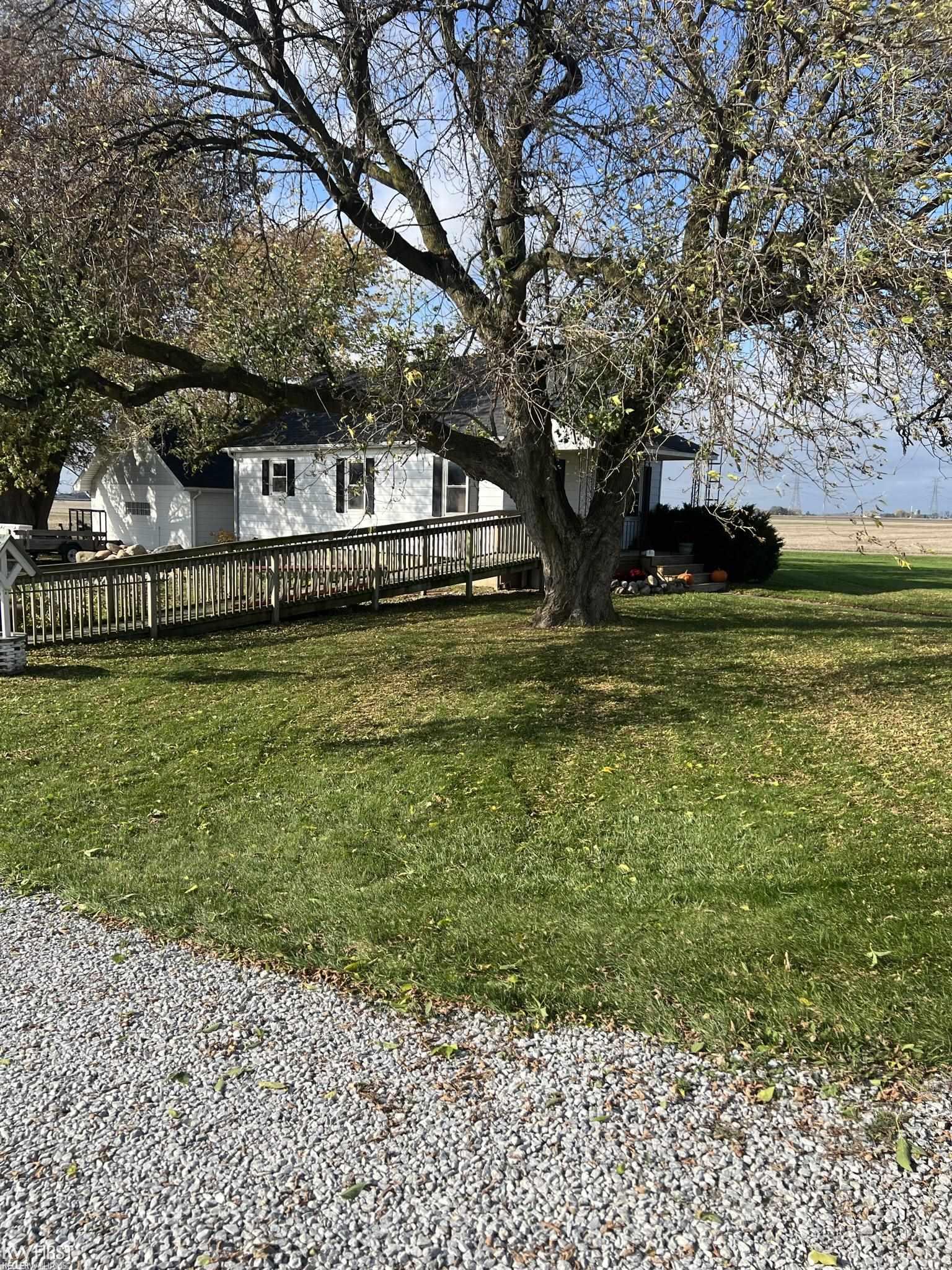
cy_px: 635
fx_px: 953
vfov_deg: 67.3
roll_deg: -1.4
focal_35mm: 26
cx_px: 476
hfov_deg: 53.1
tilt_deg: -8.8
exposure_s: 1/2762
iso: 50
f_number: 1.5
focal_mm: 5.7
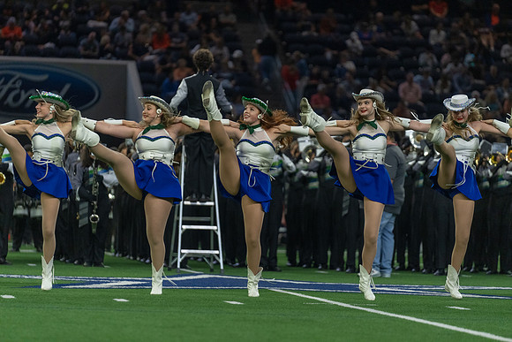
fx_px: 2845
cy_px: 171
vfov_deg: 6.9
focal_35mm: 200
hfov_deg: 10.3
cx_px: 256
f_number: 2.8
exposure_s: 1/1000
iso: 3200
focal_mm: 200
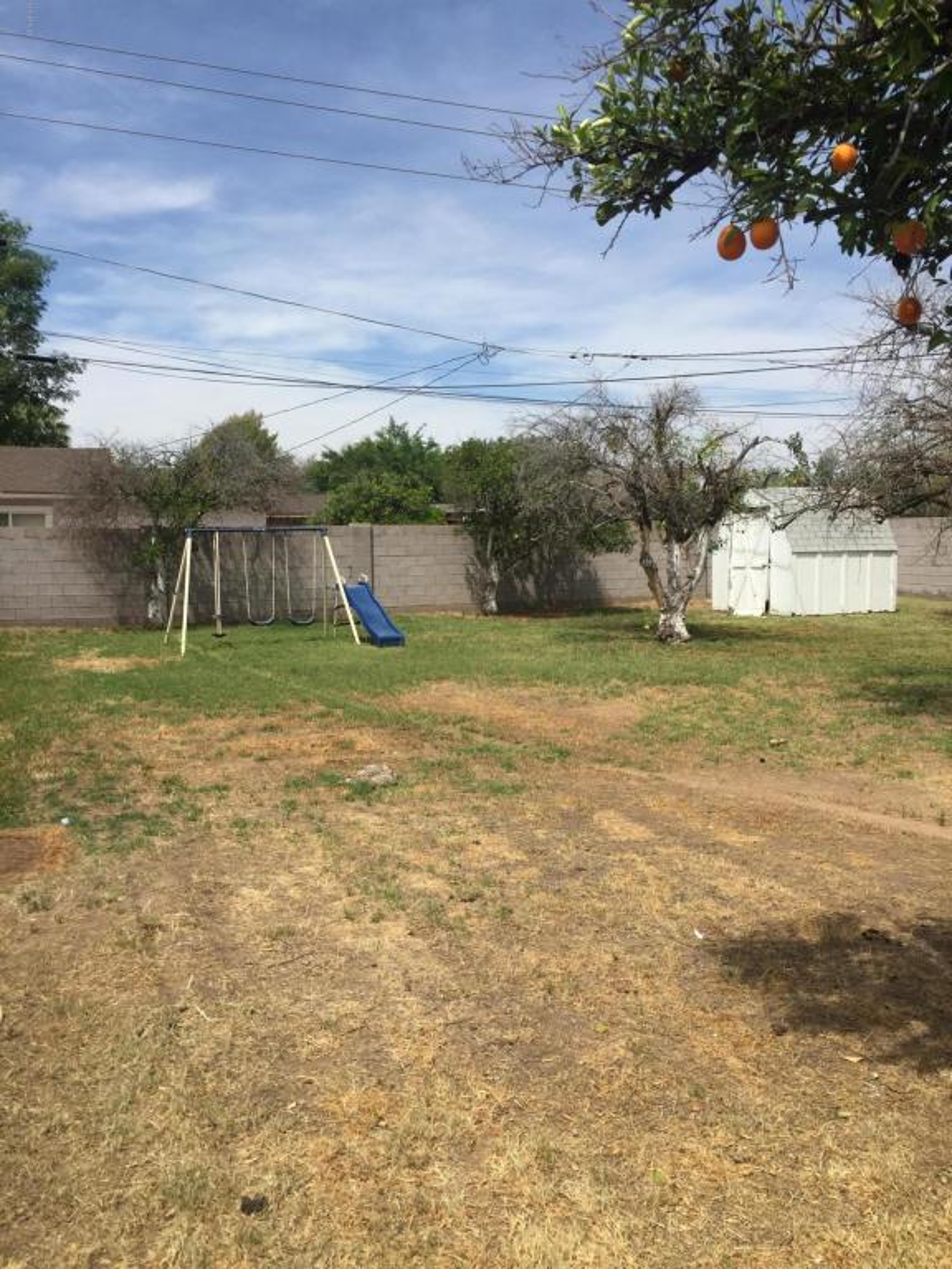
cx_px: 476
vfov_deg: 61.7
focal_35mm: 29
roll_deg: +0.3
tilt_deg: -4.9
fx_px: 1063
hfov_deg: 48.2
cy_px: 634
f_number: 2.2
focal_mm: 4.15
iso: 32
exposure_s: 1/3049
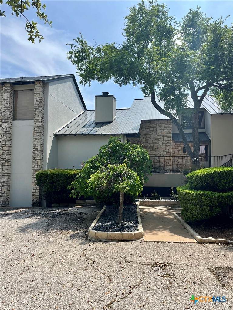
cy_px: 155
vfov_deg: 67.3
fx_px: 233
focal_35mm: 26
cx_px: 116
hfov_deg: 53.1
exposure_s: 1/4310
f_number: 1.6
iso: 50
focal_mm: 5.1
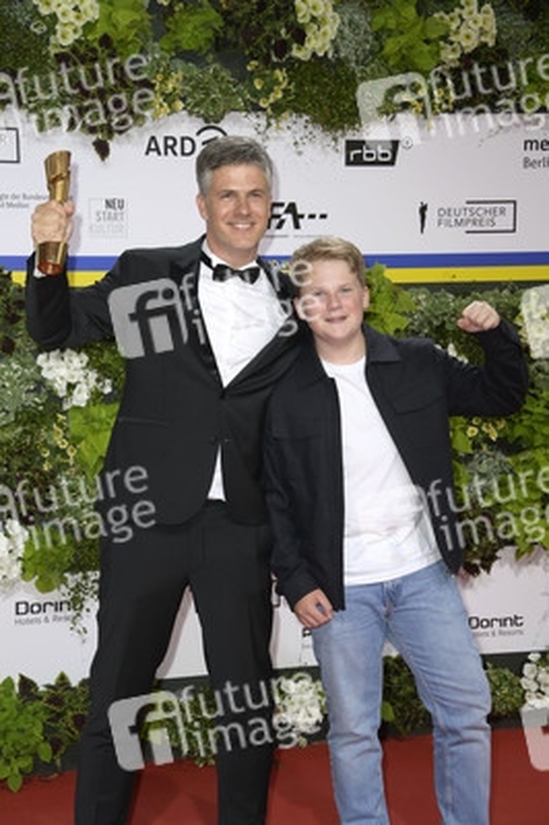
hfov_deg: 17.5
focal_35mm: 78
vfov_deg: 26.0
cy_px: 412
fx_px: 1787
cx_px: 274
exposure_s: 1/250
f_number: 5.6
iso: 500
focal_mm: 78
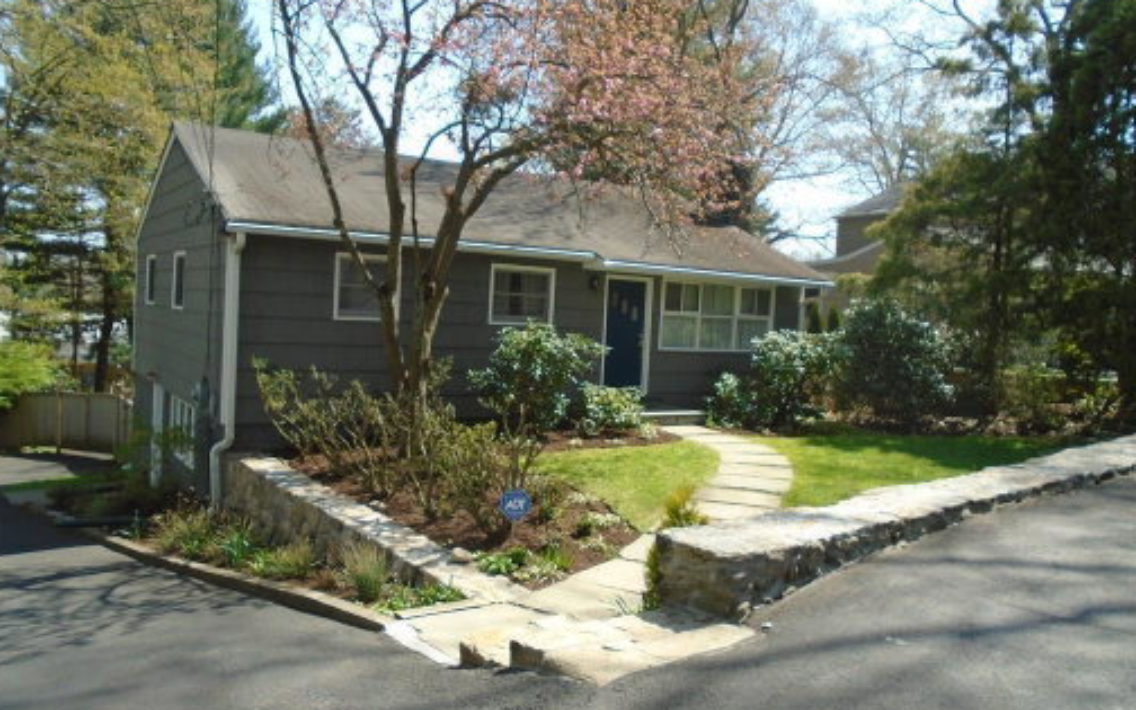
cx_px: 561
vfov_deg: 44.5
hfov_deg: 66.5
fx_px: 867
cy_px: 345
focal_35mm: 28
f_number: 3.2
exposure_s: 1/500
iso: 100
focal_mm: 4.6
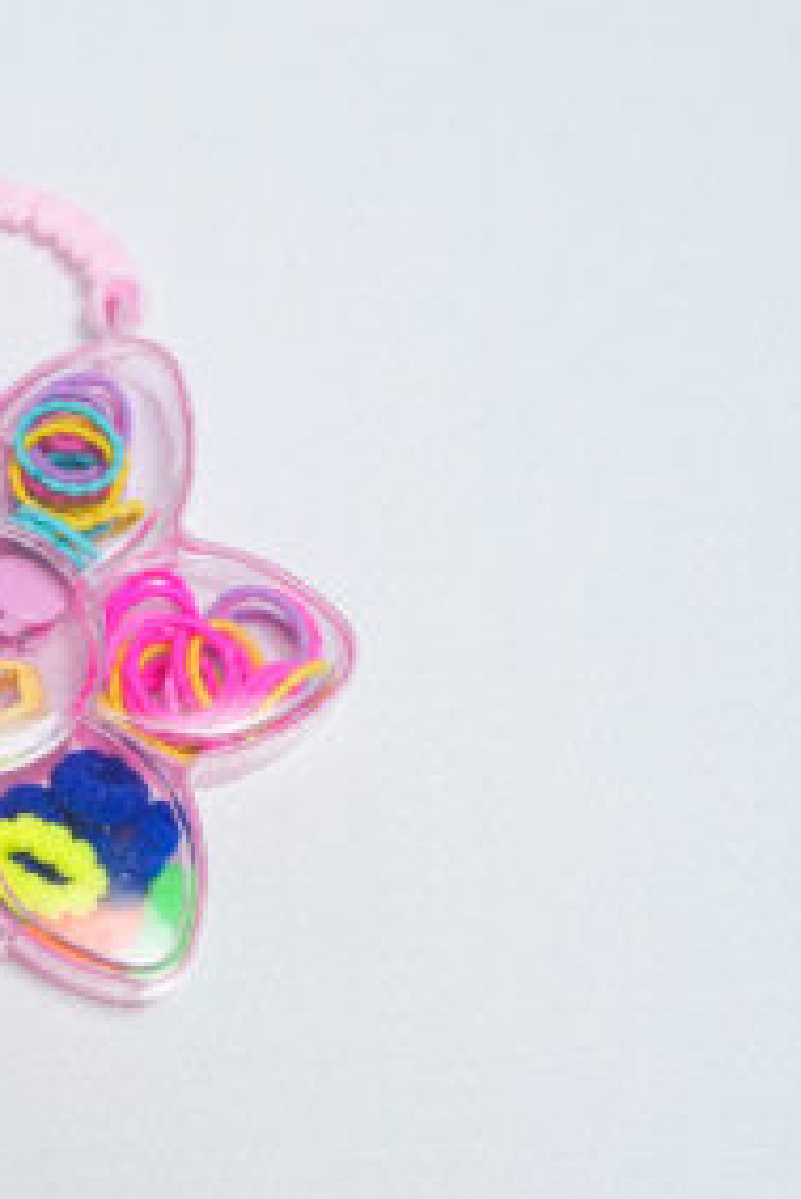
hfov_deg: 16.9
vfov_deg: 25.7
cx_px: -30
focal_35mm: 79
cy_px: 604
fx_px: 2633
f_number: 10
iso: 2500
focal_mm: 35
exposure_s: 1/160
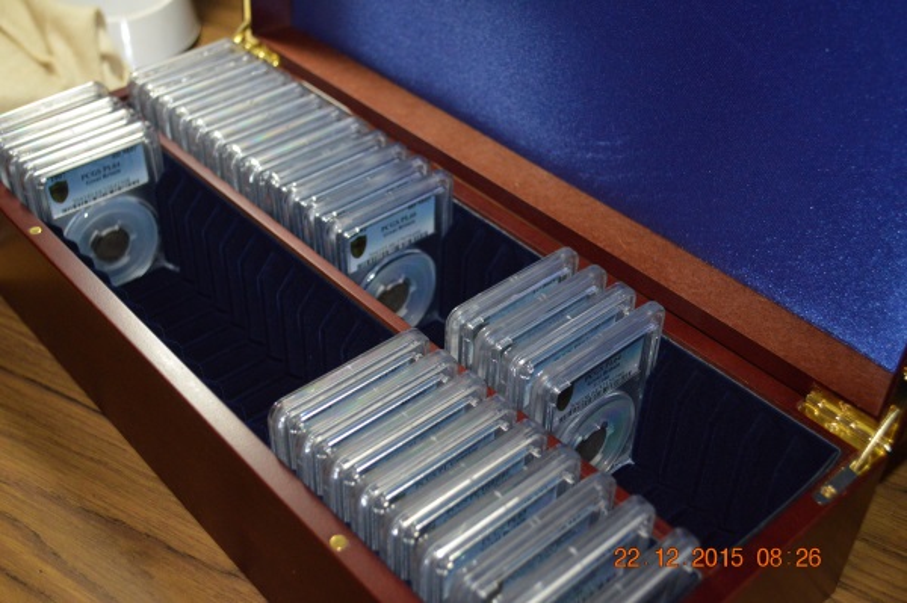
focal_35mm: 42
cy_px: 302
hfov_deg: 46.4
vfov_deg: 31.8
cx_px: 454
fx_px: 1057
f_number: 4.5
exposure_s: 1/60
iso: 2000
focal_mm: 28
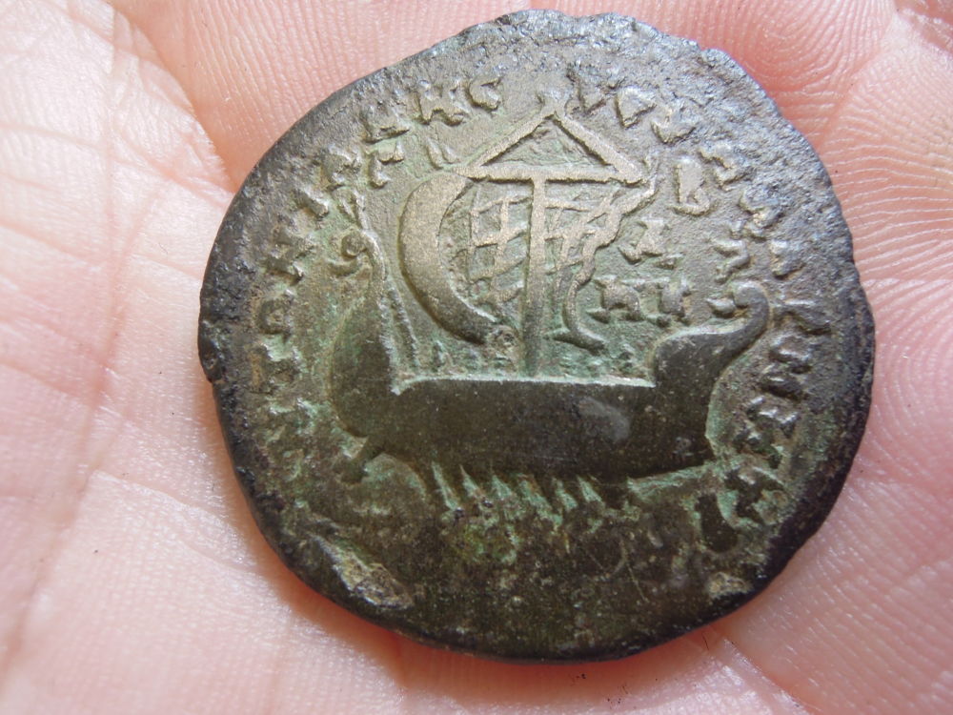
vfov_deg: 56.8
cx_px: 476
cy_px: 358
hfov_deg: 71.6
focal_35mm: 24
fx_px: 661
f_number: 2.8
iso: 160
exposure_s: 1/30
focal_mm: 4.3
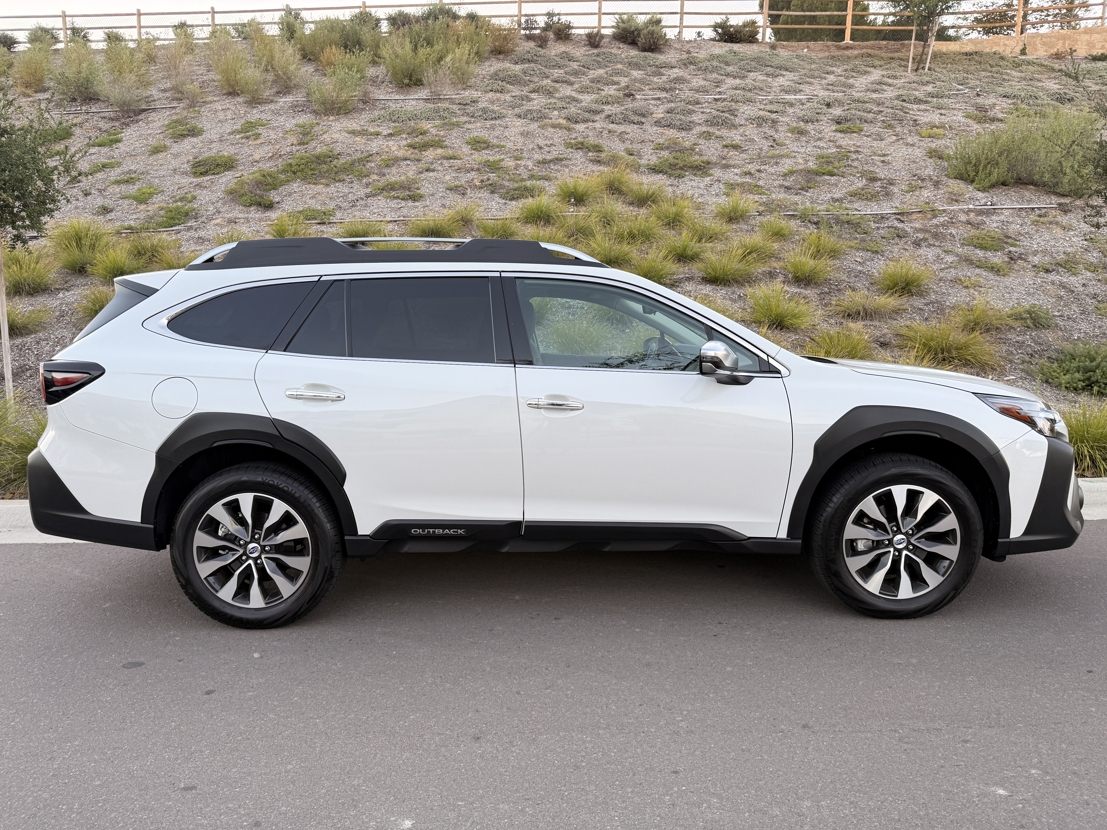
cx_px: 554
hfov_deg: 71.6
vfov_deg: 56.8
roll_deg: -2.6
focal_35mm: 24
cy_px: 415
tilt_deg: -8.5
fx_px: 768
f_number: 1.78
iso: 80
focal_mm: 6.76
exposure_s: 1/121
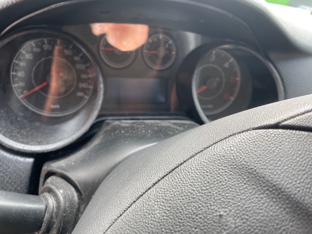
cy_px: 117
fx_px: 234
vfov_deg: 53.1
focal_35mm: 26
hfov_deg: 67.3
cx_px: 156
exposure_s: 1/121
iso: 40
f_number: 1.6
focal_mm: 4.2
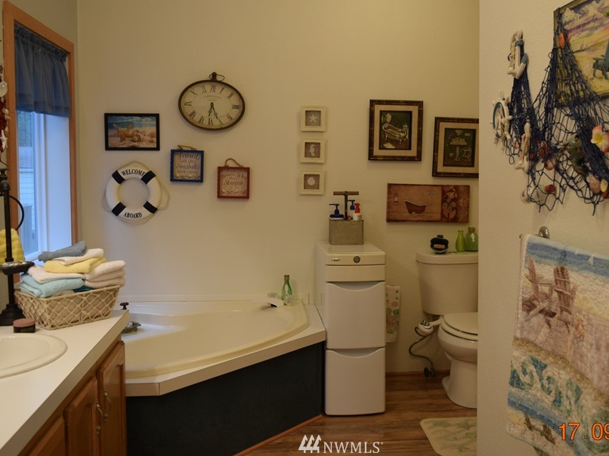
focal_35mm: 35
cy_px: 199
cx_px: 341
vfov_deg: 40.6
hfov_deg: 52.5
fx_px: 616
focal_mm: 18
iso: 450
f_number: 4
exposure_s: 1/60
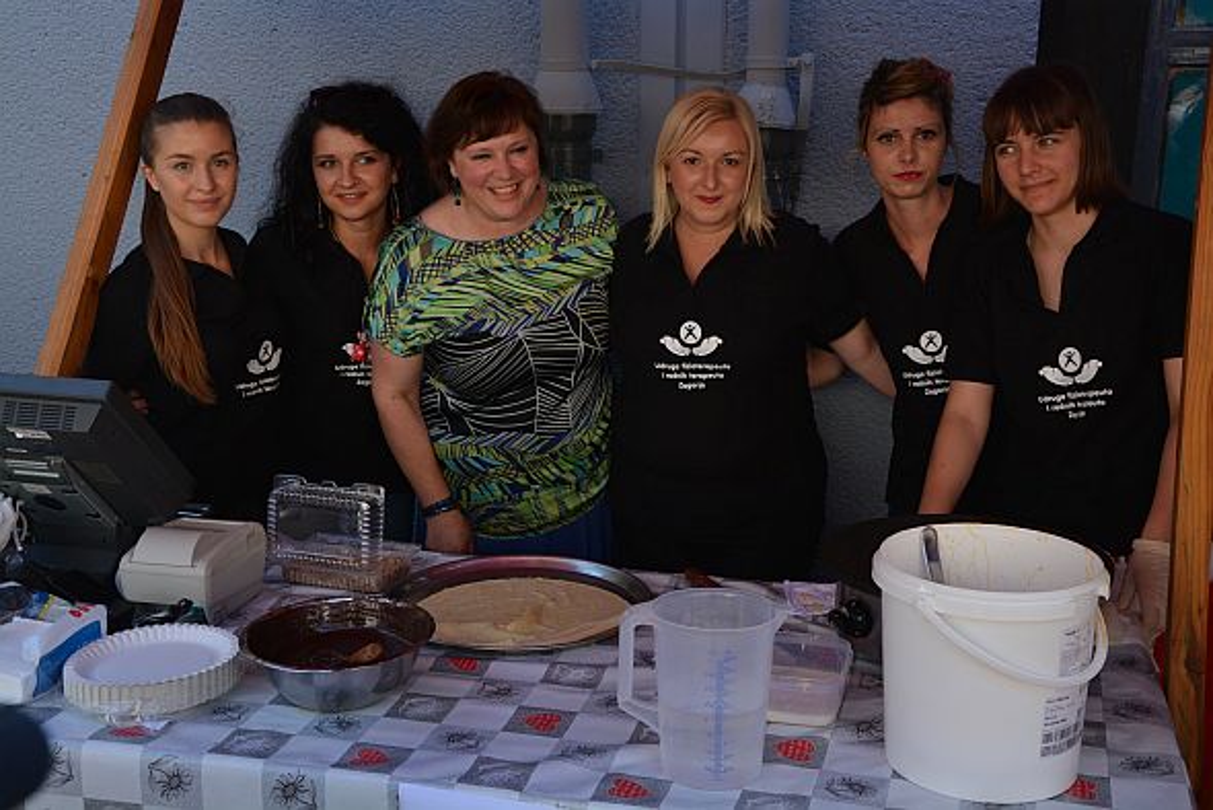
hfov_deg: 41.1
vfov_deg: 28.1
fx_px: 1618
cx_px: 606
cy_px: 405
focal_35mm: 48
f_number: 6.3
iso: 200
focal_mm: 32
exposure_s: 1/160
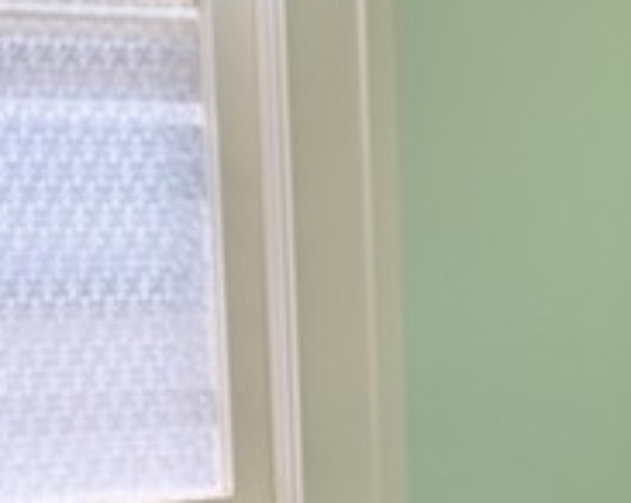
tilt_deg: -9.0
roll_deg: +1.2
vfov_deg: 11.6
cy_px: 558
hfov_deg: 14.5
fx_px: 2444
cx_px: 638
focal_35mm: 131
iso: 100
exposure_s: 1/467
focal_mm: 6.76
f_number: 1.78
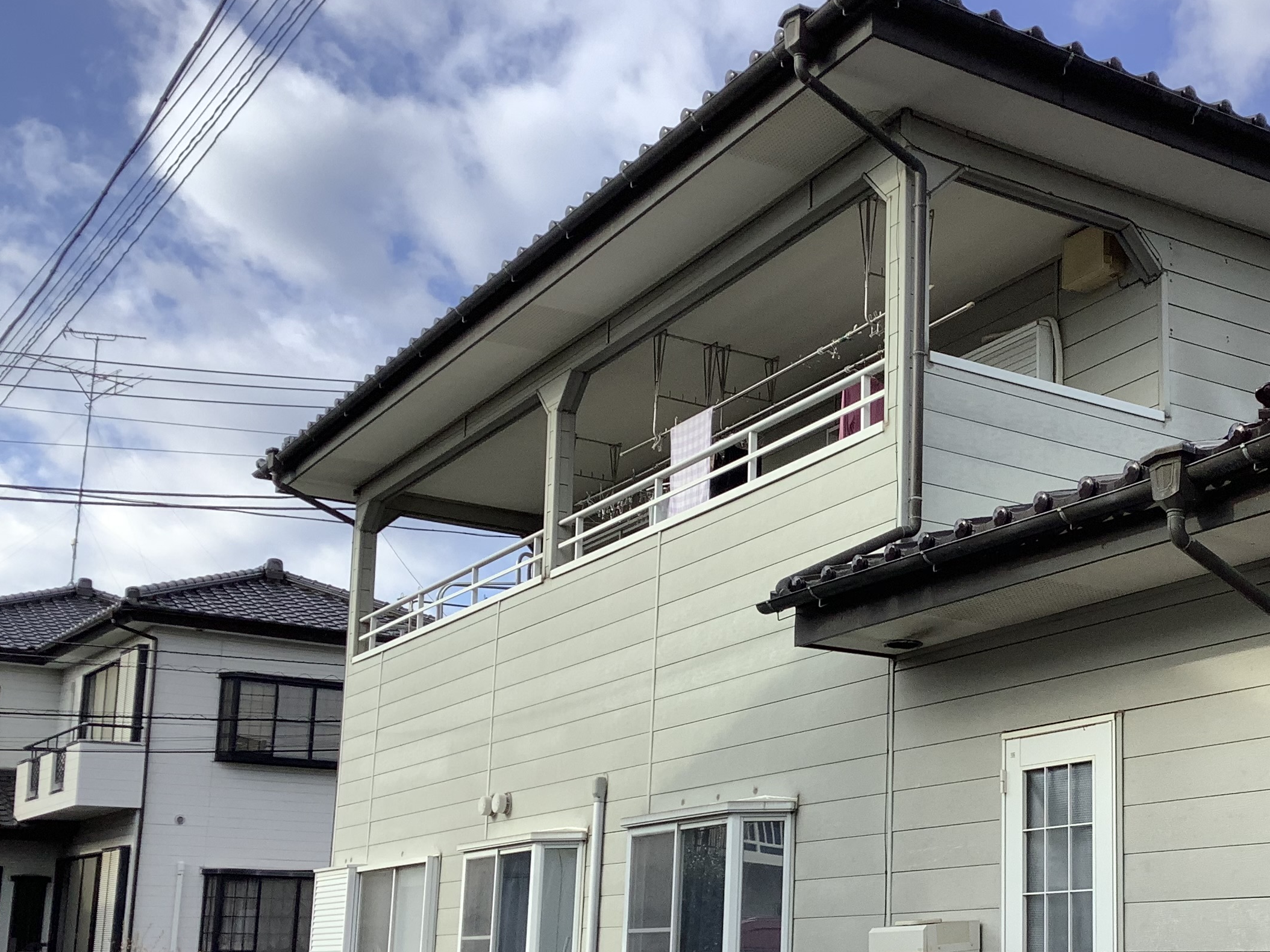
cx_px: 981
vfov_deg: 30.0
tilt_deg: +10.0
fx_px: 1761
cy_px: 665
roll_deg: -0.5
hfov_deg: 38.4
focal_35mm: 48
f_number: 2.4
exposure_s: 1/747
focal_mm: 3.3
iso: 25
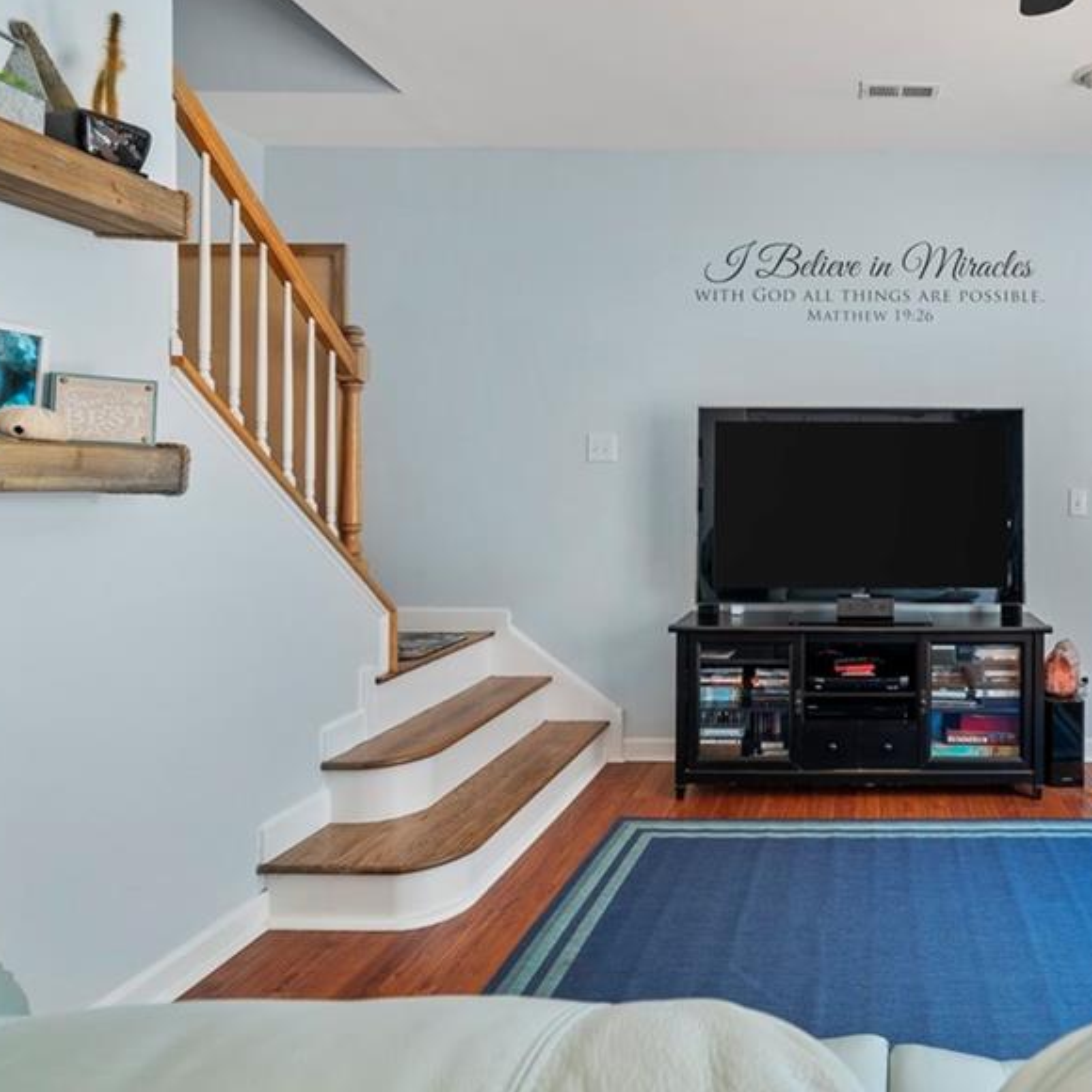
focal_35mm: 24
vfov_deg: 64.8
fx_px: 857
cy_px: 472
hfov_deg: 59.7
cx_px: 879
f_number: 8
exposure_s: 1/5
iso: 250
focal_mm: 16
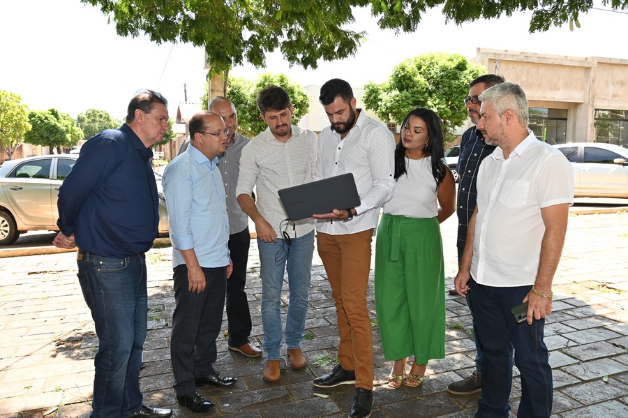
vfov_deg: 42.3
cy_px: 209
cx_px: 314
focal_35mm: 31
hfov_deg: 60.3
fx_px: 540
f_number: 8
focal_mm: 31
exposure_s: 1/200
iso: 560
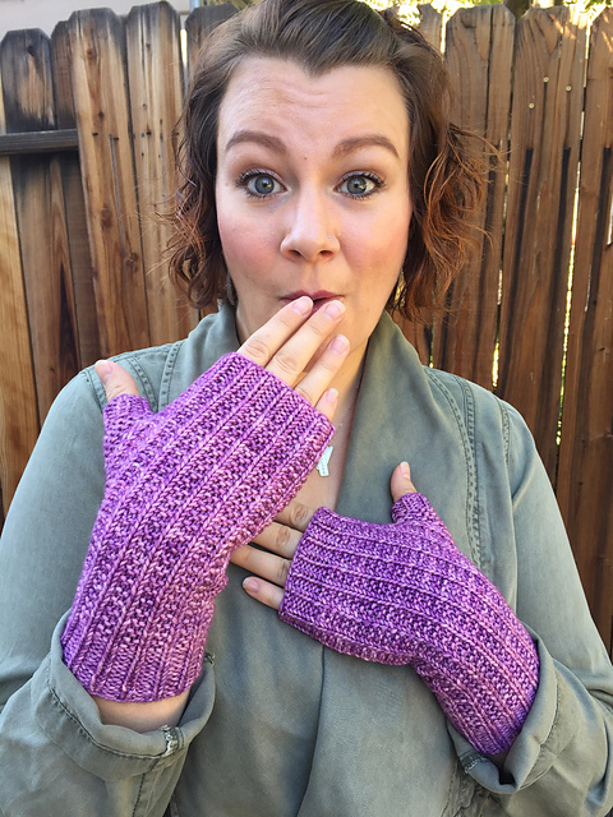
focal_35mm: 29
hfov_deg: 48.2
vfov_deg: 61.7
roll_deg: -0.2
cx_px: 306
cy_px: 408
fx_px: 685
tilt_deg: -14.6
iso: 40
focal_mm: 4.15
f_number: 2.2
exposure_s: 1/120
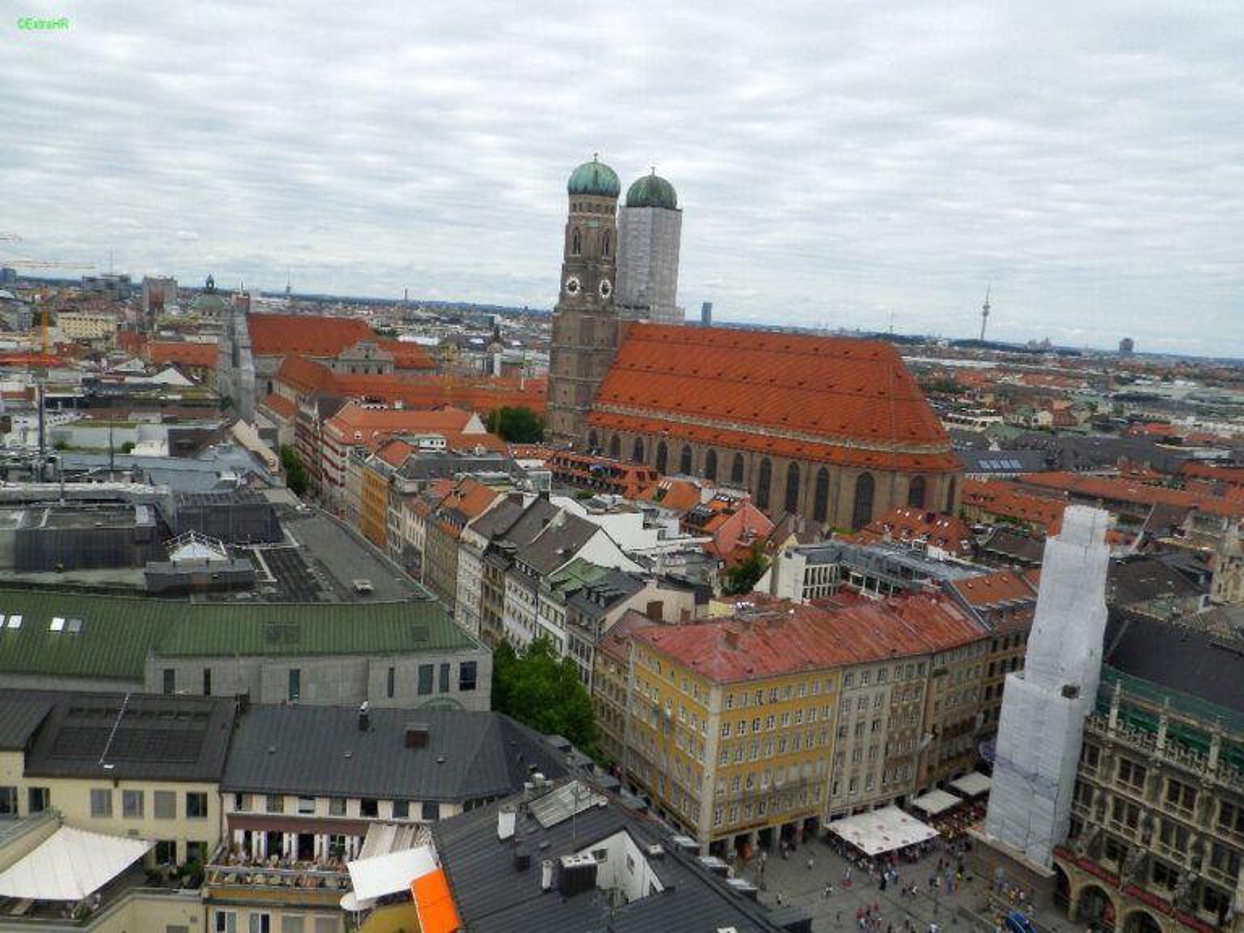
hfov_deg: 63.4
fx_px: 1006
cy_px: 466
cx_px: 622
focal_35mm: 28
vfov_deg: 49.7
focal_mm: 5
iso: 80
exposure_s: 1/640
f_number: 4.2
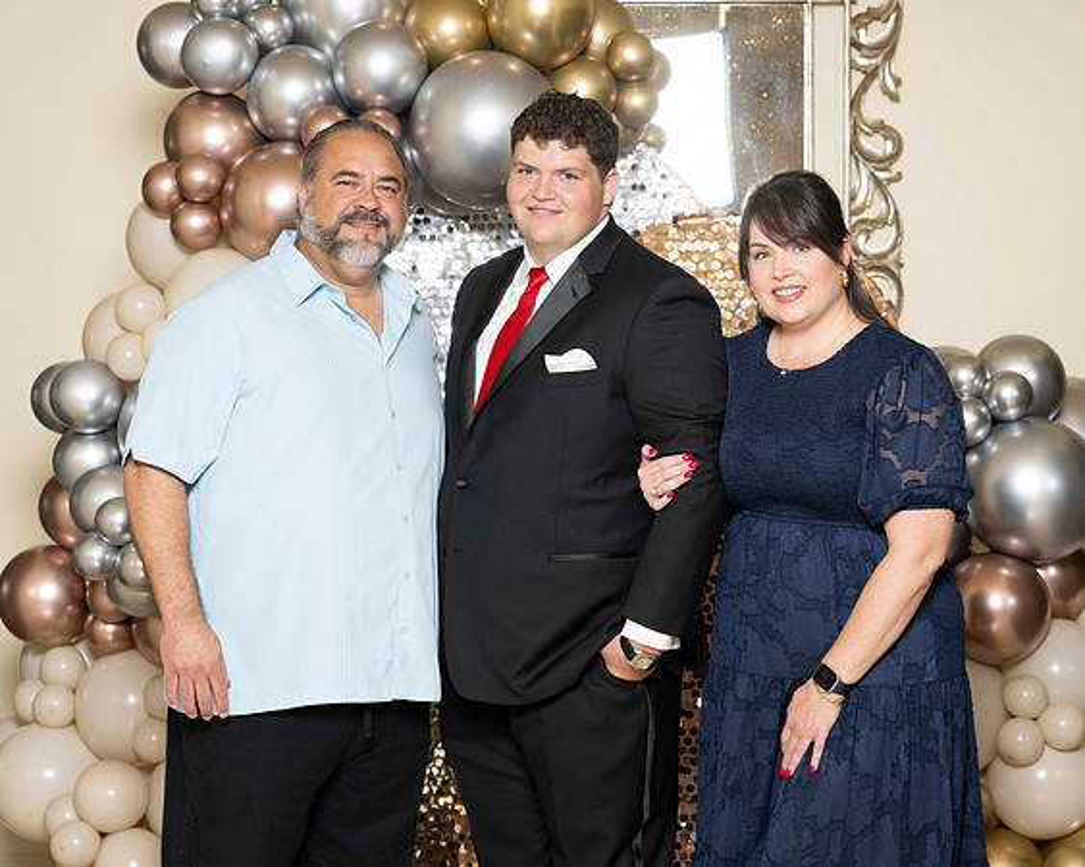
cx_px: 554
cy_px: 434
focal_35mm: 92
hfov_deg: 20.9
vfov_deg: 16.7
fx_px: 2947
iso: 250
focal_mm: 79
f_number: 5.6
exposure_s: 1/200
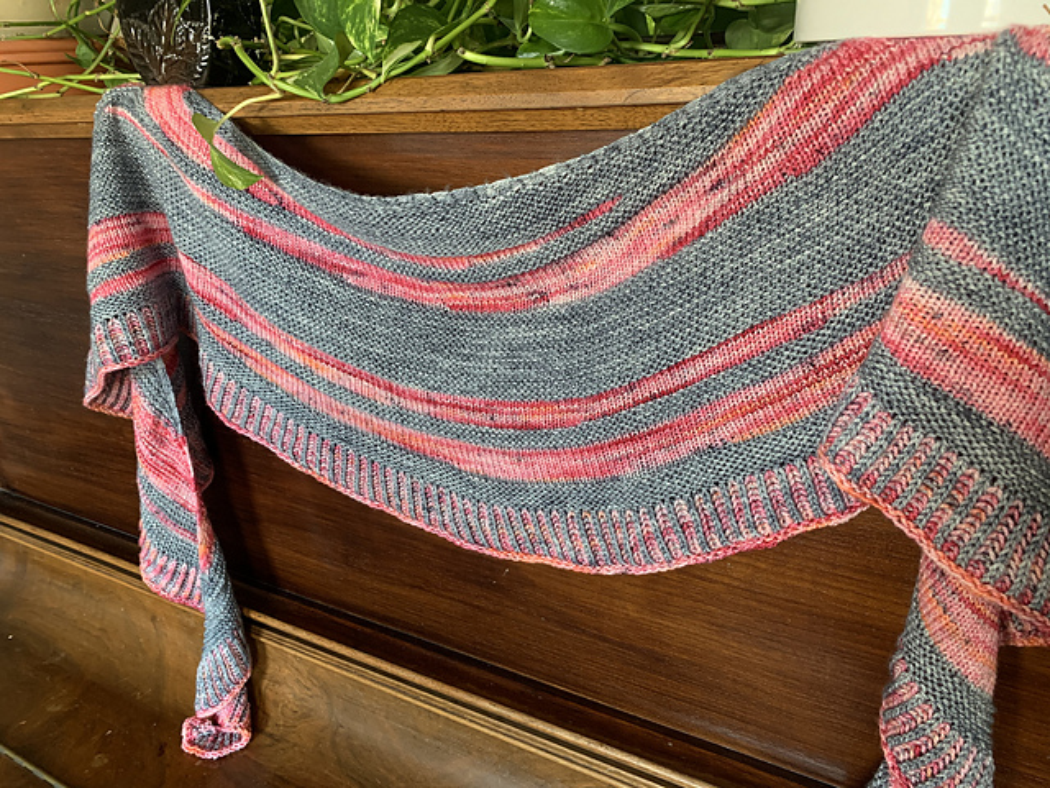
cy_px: 394
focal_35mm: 26
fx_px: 789
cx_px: 525
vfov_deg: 53.1
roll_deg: +3.6
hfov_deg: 67.3
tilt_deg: -20.6
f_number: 1.8
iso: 250
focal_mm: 4.25
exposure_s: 1/60
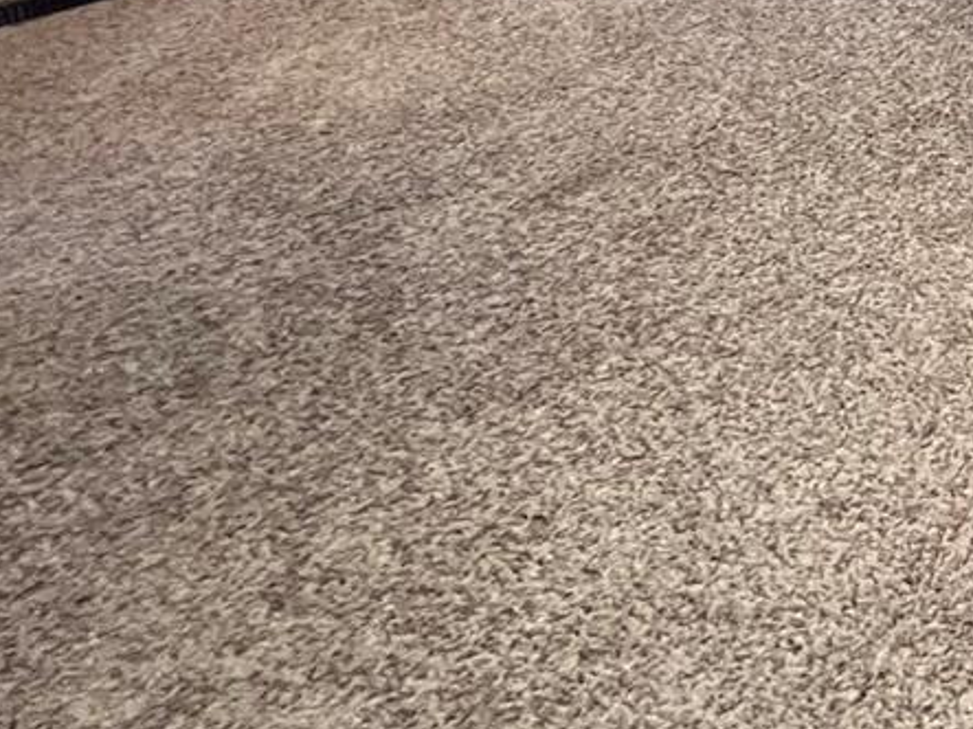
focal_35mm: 47
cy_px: -540
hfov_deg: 32.3
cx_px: 1212
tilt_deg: -7.5
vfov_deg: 21.6
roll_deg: +0.0
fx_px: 1321
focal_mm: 1.57
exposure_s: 1/60
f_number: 1.8
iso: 1000
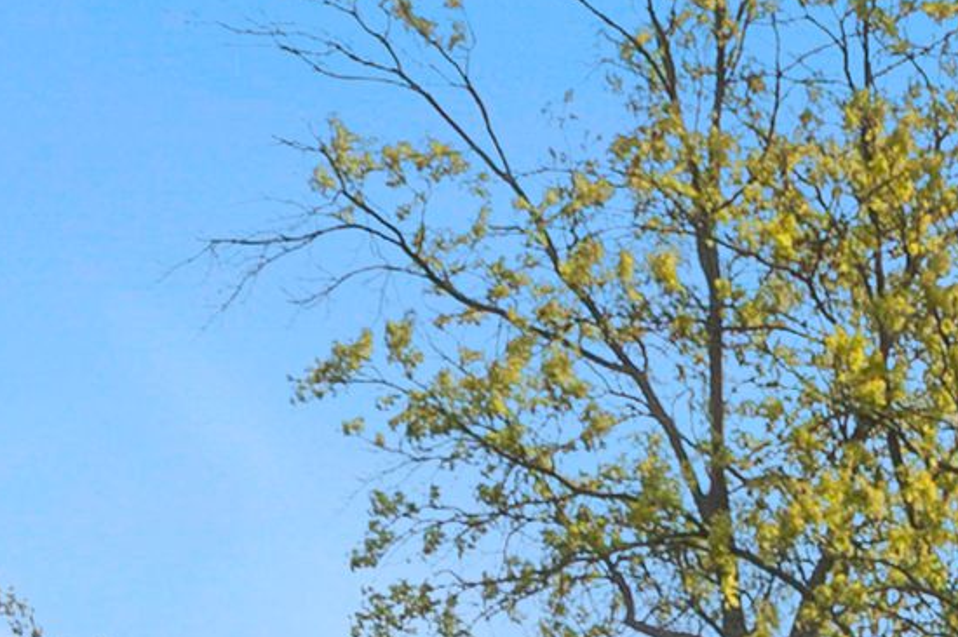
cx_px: 1345
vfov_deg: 5.9
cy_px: 2109
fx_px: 5558
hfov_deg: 9.6
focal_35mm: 209
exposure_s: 1/2000
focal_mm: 27
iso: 400
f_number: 8
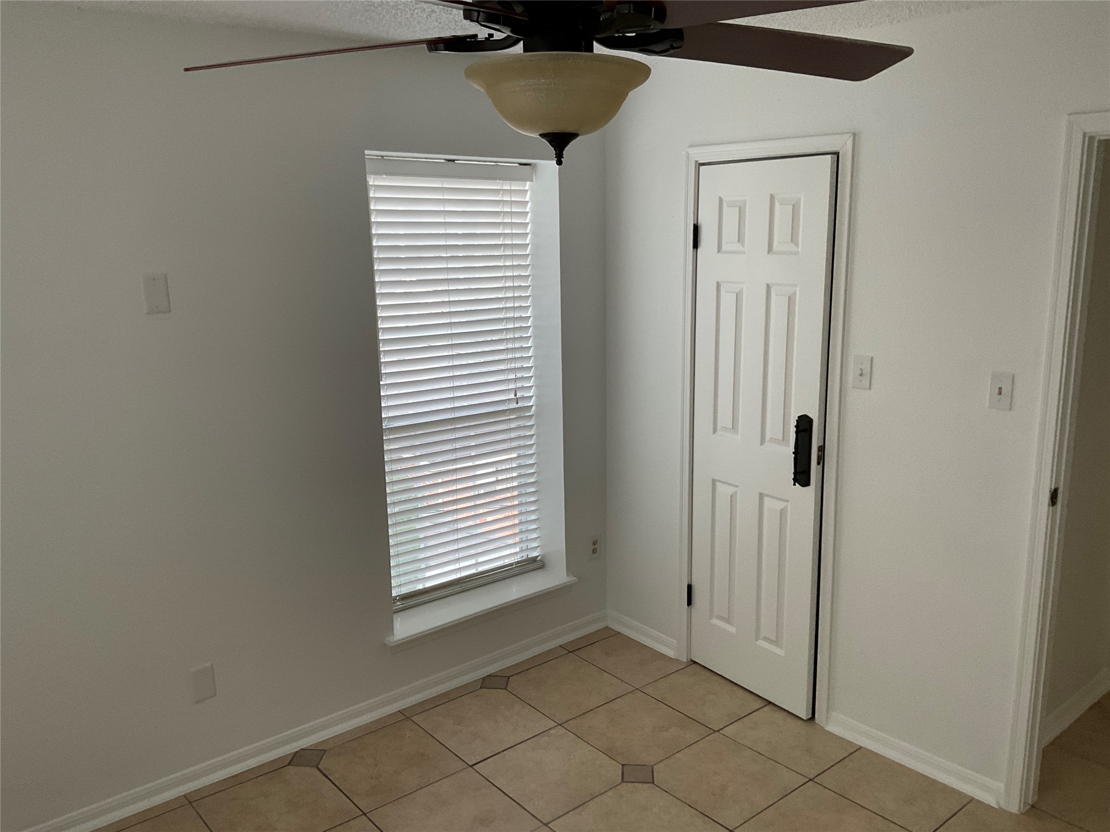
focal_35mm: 29
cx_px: 555
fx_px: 930
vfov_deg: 48.2
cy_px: 416
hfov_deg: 61.7
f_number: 1.8
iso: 64
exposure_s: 1/74
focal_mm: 3
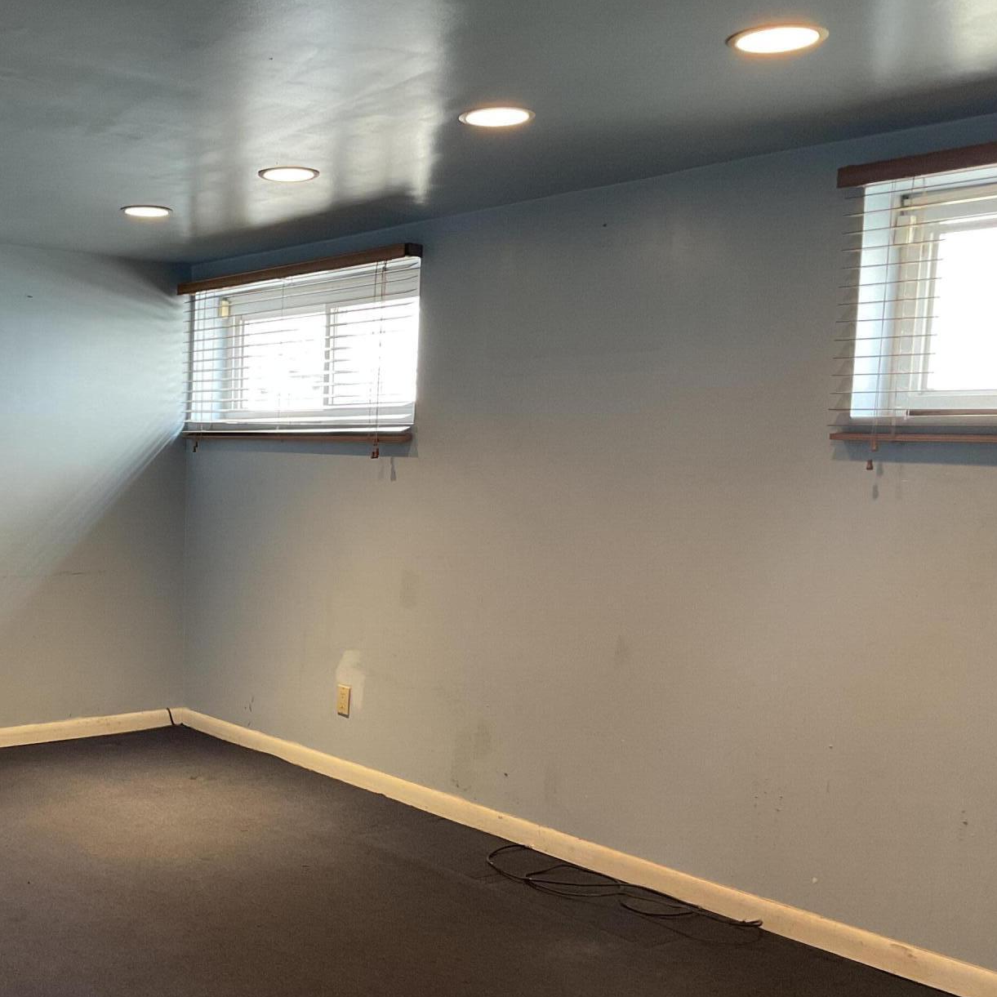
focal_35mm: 42
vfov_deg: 39.9
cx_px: 203
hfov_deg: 38.6
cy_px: 594
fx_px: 1369
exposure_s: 1/60
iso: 100
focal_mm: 3
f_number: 1.8
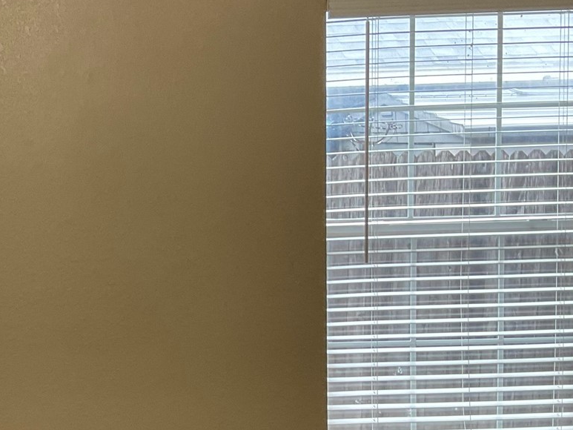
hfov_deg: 25.5
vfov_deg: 20.4
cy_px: 268
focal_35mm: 72
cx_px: -22
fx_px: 1192
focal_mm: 3
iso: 40
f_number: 1.8
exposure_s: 1/120
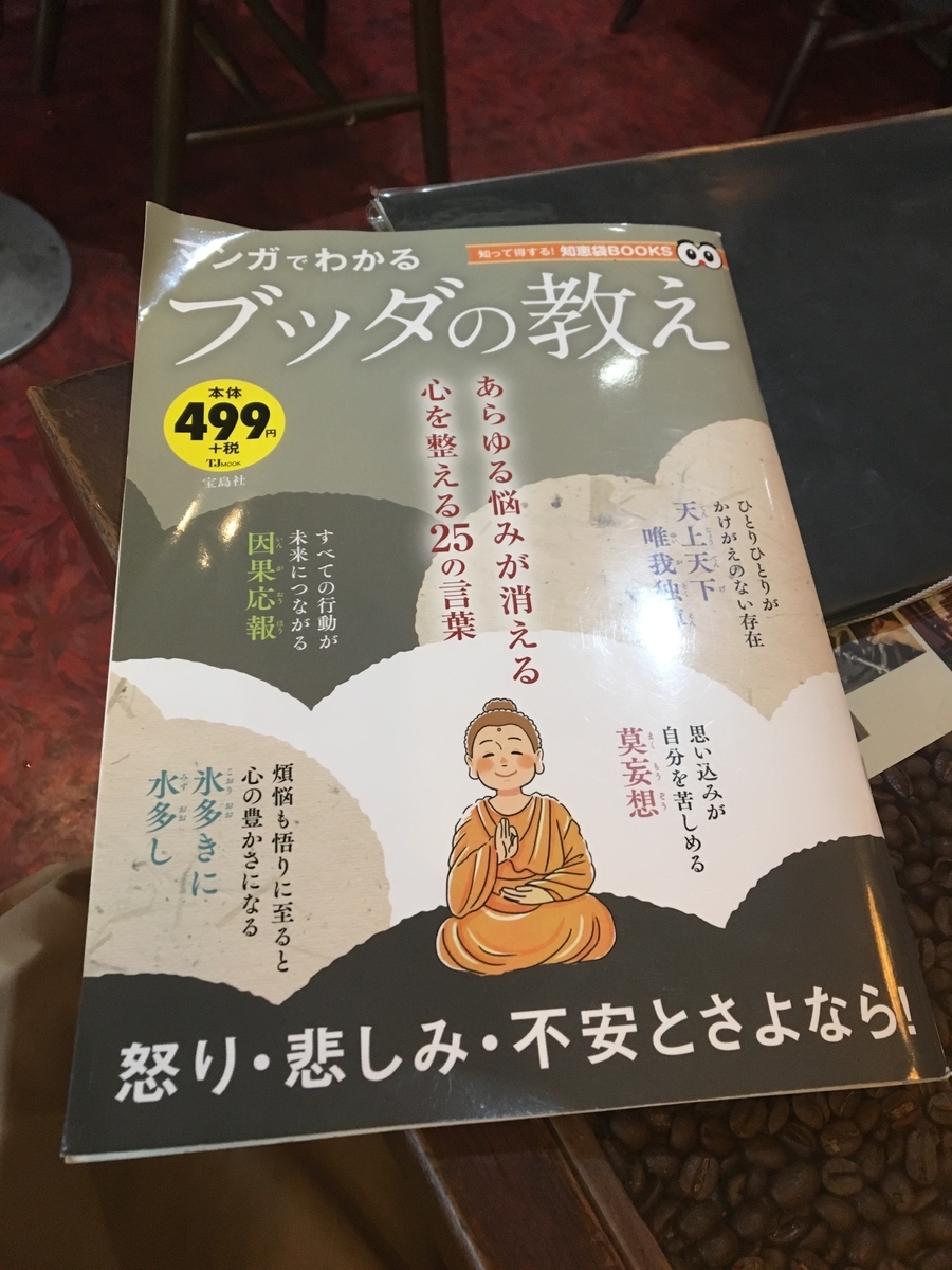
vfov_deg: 61.7
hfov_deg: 48.2
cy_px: 635
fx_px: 1063
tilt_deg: -55.8
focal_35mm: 29
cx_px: 476
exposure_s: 1/30
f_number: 2.2
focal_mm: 4.15
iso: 125
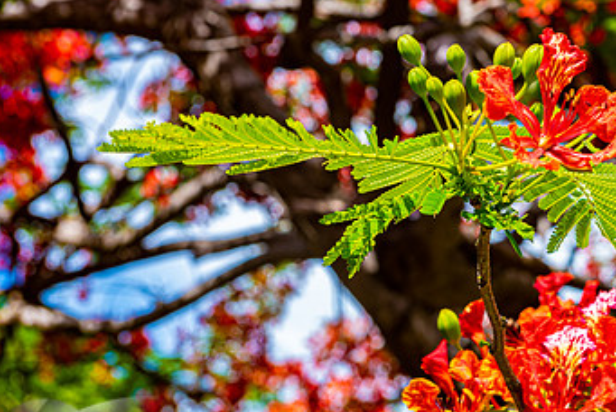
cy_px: 162
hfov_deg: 17.0
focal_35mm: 119
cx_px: 513
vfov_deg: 11.5
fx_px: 2038
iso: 64
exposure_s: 1/100
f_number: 7.1
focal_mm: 70
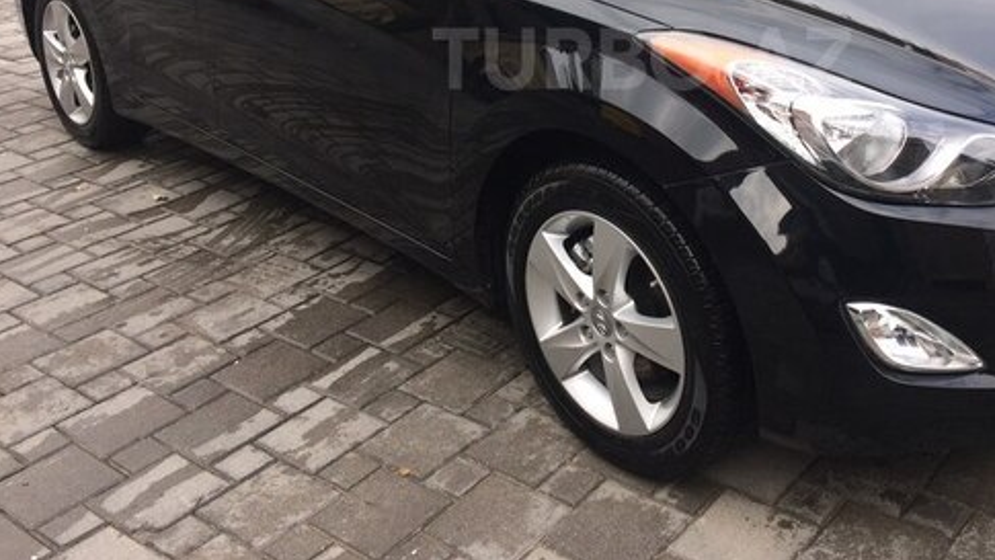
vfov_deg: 26.8
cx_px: 642
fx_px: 1135
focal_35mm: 43
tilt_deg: -19.4
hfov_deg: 46.8
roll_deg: +1.1
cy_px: 58
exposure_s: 1/394
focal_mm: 4.15
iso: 32
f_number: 2.2
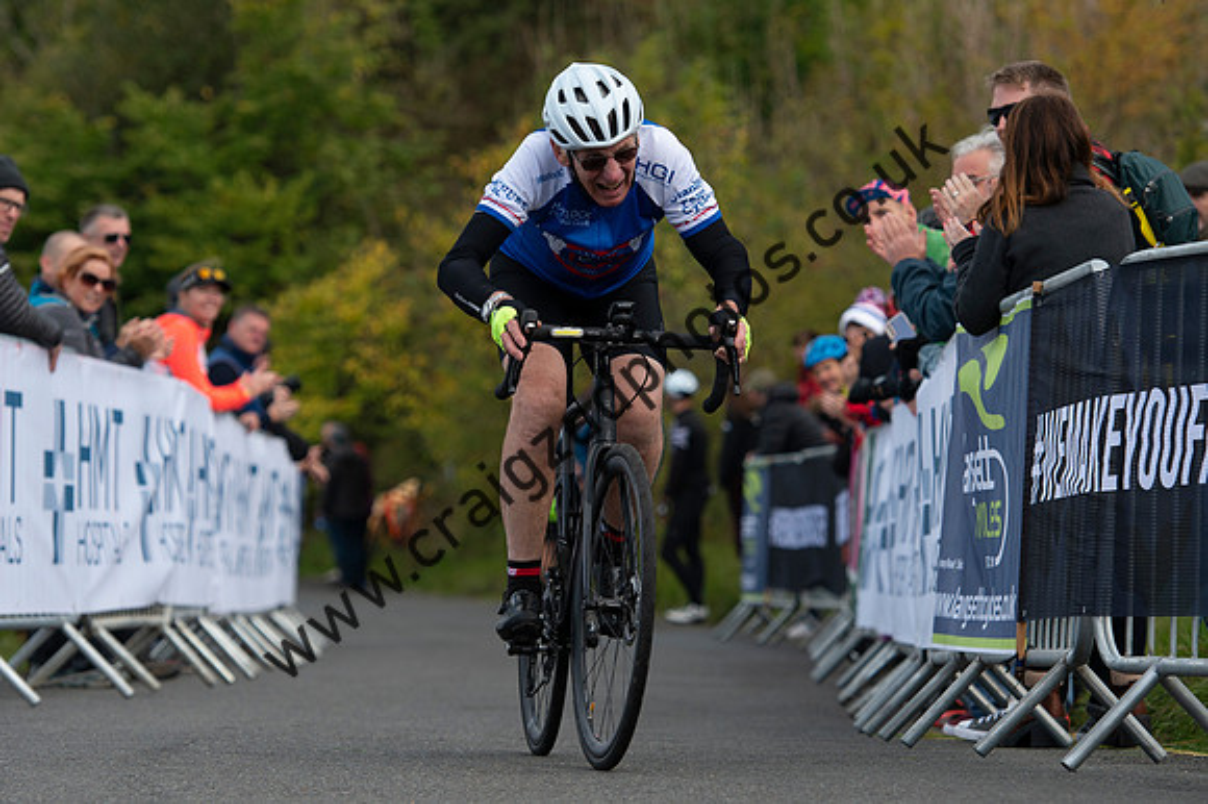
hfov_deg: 11.0
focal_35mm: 187
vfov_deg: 7.3
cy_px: 394
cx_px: 581
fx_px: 6261
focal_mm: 135
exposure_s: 1/1250
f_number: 4.5
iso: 320
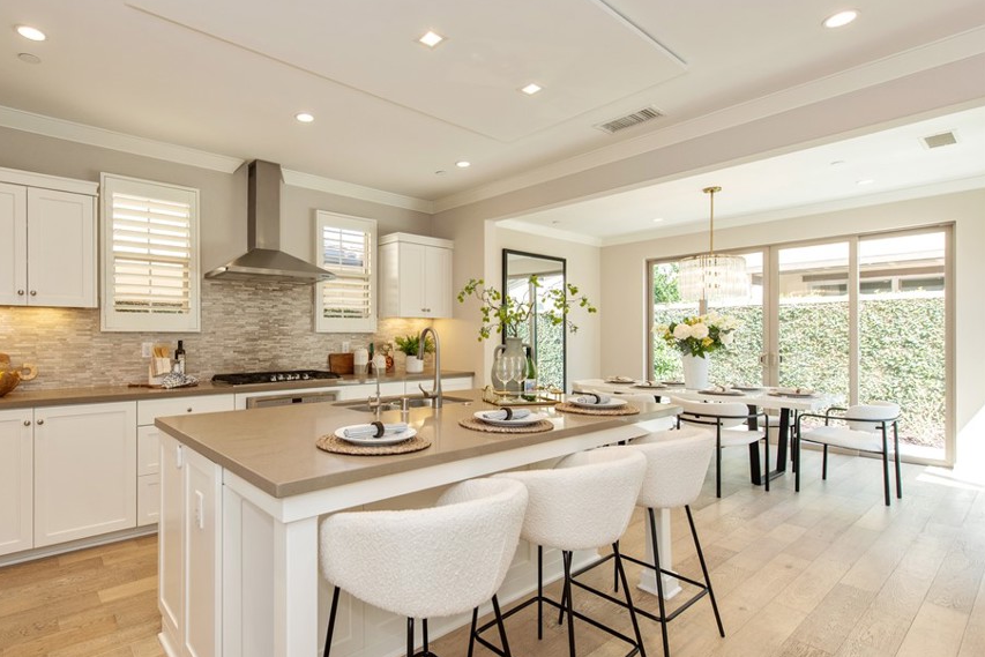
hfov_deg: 89.0
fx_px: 493
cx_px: 400
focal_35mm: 18
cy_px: 335
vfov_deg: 67.4
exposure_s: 1/125
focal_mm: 15
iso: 450
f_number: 5.6
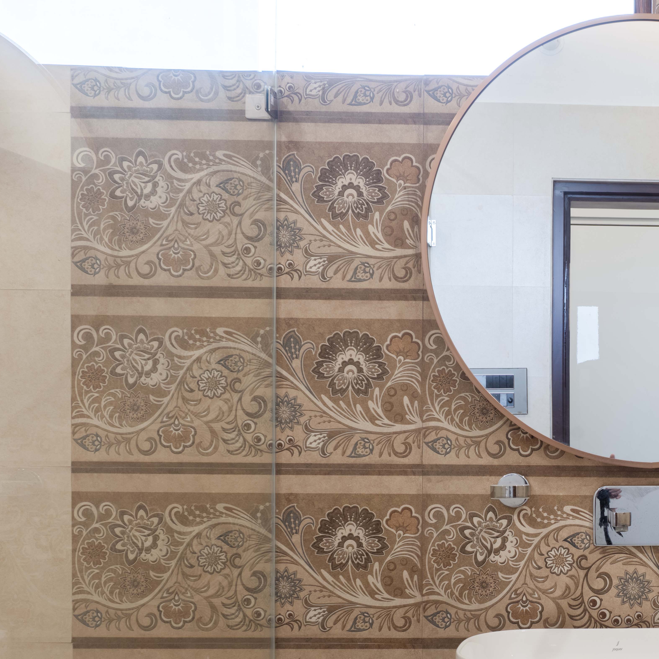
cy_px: 528
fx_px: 1055
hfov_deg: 32.4
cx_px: 633
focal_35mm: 49
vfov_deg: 33.7
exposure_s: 1/13
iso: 125
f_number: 10
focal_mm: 22
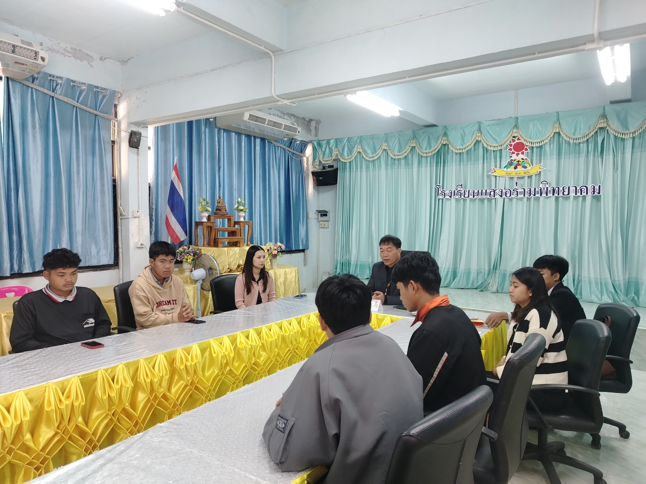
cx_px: 323
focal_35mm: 24
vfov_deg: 56.8
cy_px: 242
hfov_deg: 71.6
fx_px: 448
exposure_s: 1/33.3
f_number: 1.75
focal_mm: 5.25
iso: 1300
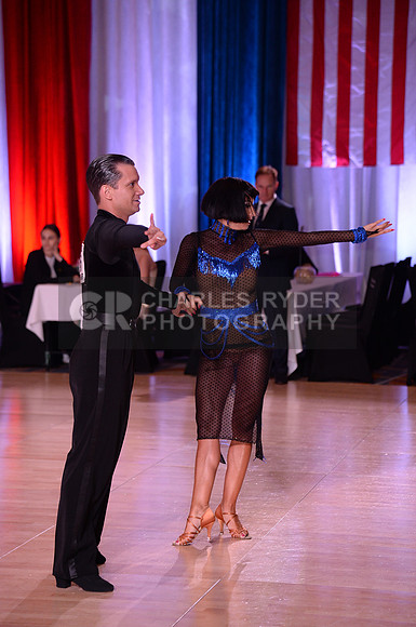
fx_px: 2086
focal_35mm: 120
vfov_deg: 17.1
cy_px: 314
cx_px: 208
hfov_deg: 11.4
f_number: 5
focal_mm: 120
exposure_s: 1/250
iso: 2000
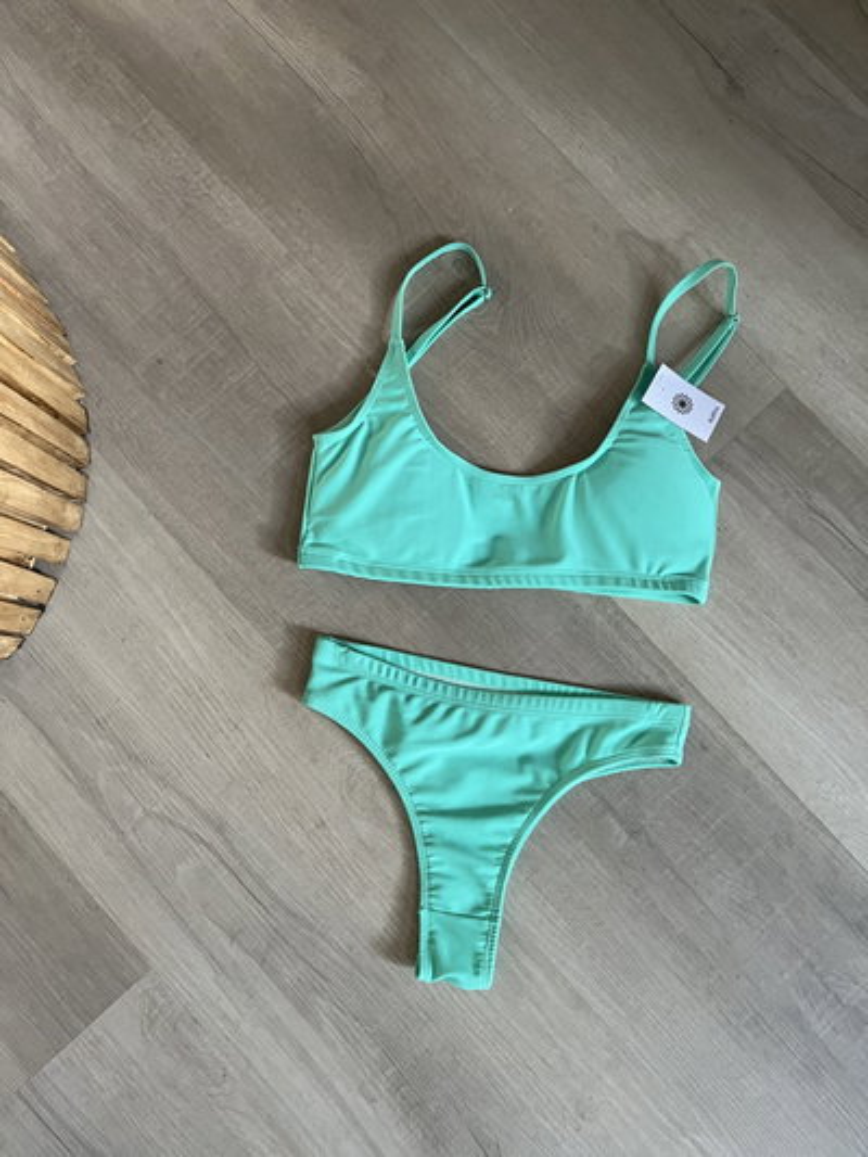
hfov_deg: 53.1
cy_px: 578
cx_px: 434
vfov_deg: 67.3
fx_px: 869
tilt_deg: -84.1
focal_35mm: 26
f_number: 1.6
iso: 200
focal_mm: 5.1
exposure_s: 1/50
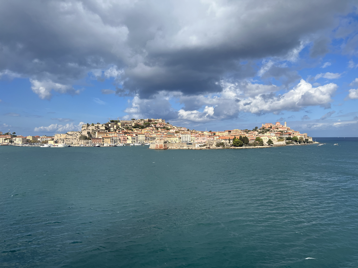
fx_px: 269
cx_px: 179
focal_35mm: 26
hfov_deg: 67.3
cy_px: 134
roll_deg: +0.9
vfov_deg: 53.1
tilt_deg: +2.3
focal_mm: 5.7
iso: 50
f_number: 1.5
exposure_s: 1/6993
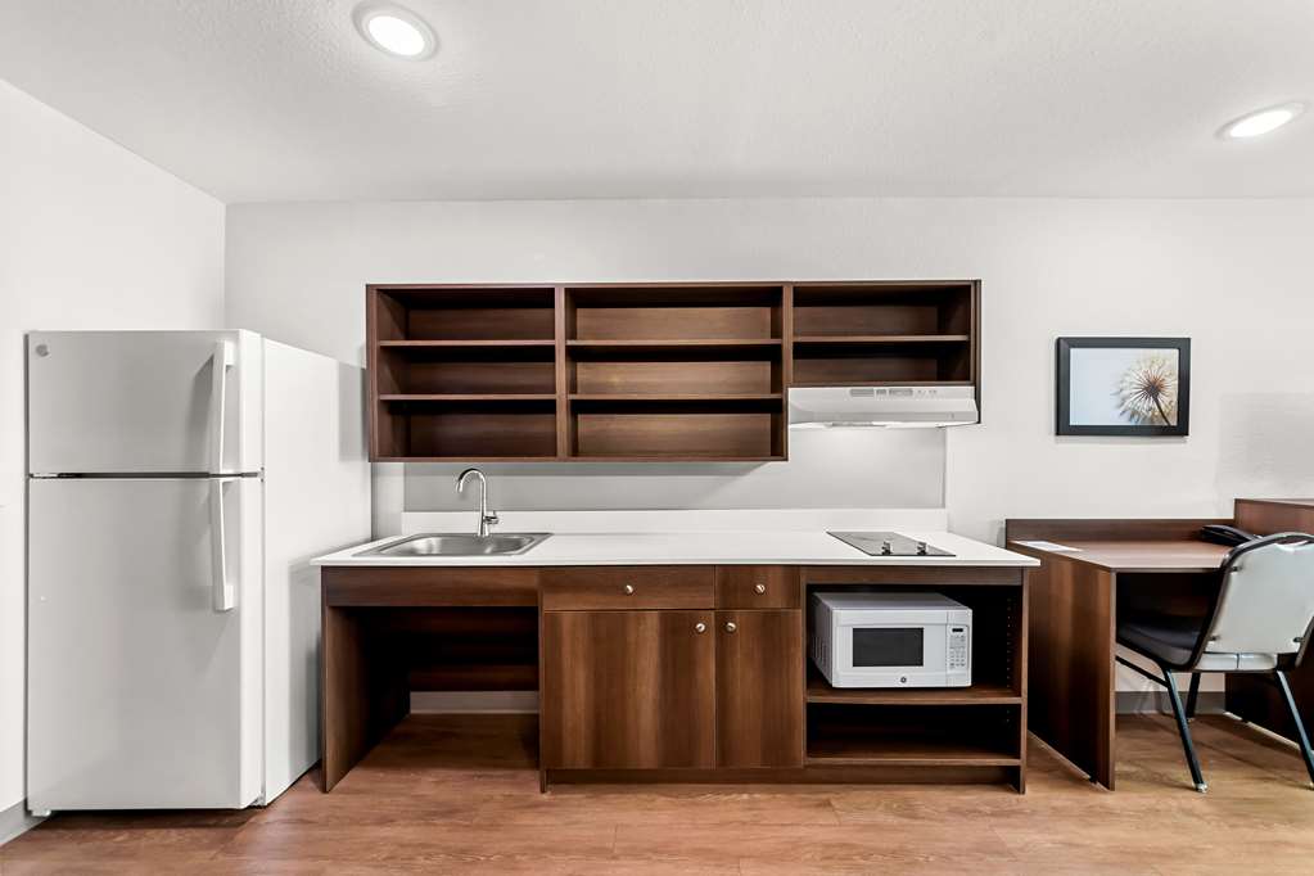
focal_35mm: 14
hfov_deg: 104.3
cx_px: 657
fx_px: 511
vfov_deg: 81.2
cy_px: 438
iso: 500
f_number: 8
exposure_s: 1/15
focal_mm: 14
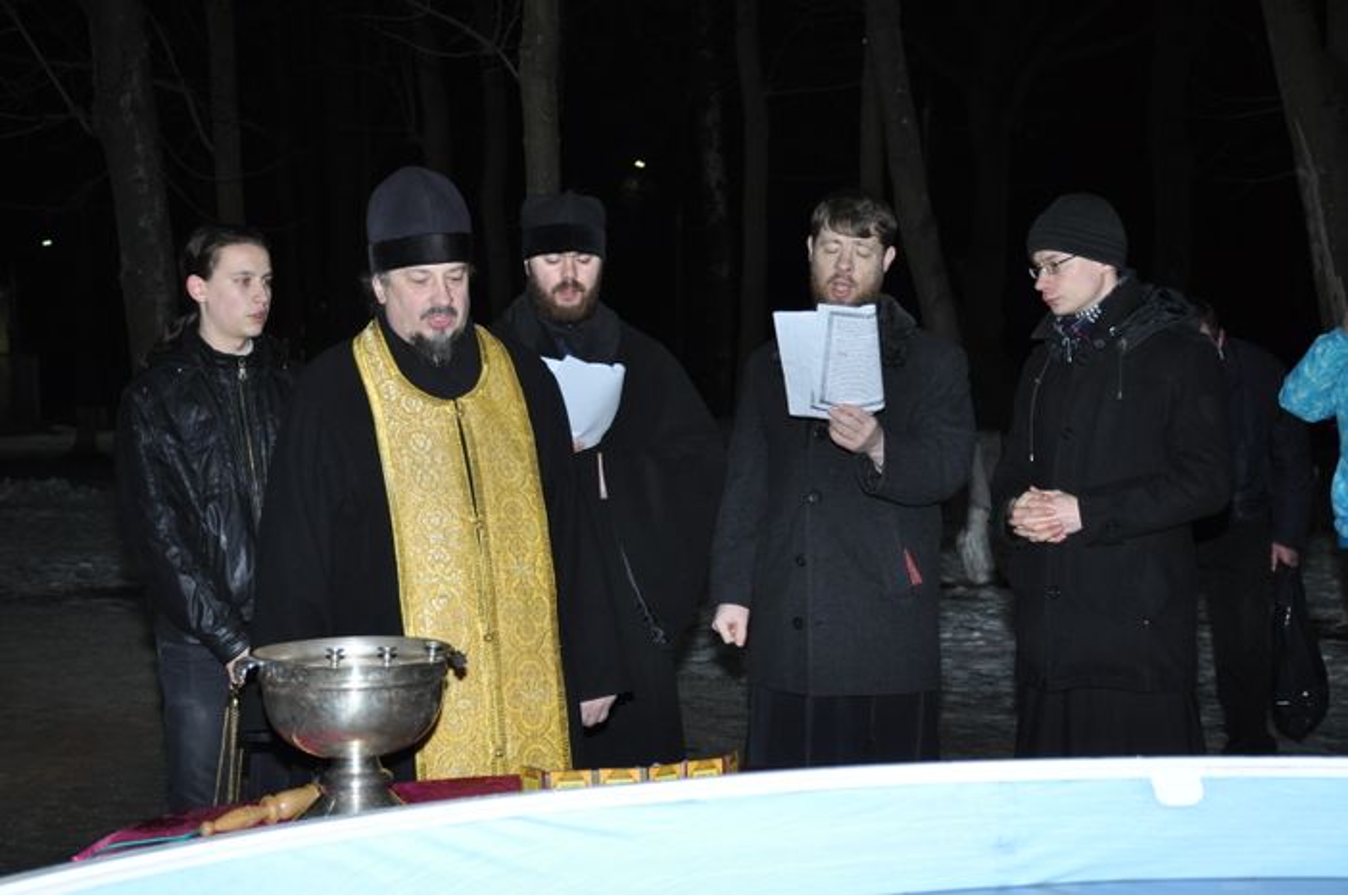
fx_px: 2692
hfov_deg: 28.1
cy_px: 448
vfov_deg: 18.9
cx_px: 674
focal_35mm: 72
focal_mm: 48
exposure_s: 1/160
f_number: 4.5
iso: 800
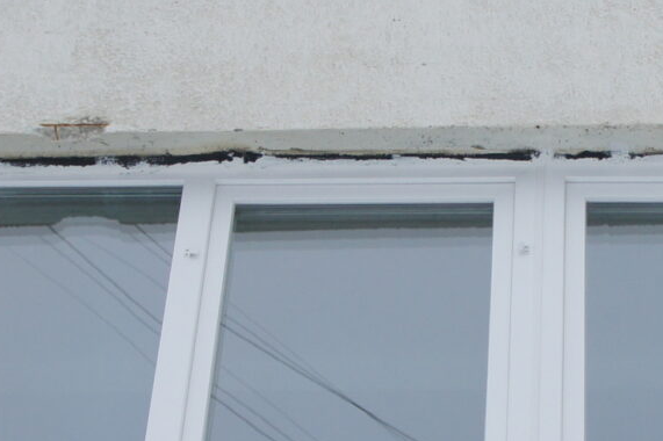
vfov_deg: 9.7
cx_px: 488
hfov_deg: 14.5
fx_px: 2600
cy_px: 384
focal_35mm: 141
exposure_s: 1/800
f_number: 4
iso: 200
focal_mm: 21
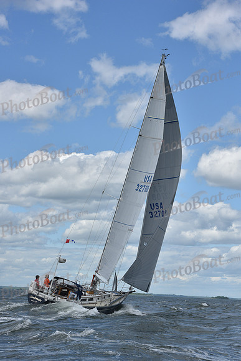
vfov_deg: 25.4
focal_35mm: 80
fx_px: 803
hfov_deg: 17.1
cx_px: 120
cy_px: 180
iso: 320
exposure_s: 1/1250
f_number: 9
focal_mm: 80
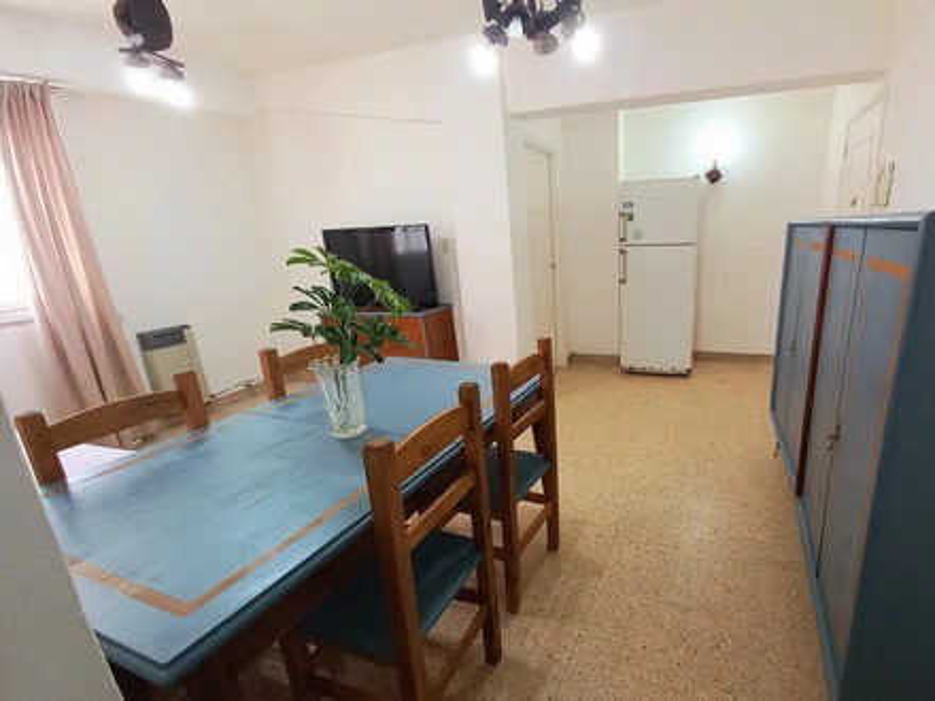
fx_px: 351
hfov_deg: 106.2
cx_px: 468
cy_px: 350
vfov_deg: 89.9
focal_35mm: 13
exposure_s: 1/50.3
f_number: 2.2
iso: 125
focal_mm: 1.42
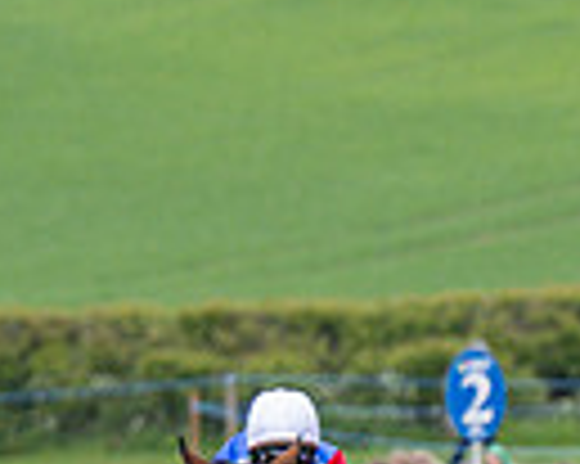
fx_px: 32933
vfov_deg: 0.8
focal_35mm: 1920
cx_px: 520
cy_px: 935
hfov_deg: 1.0
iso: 200
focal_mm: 180
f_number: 2.8
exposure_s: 1/1600
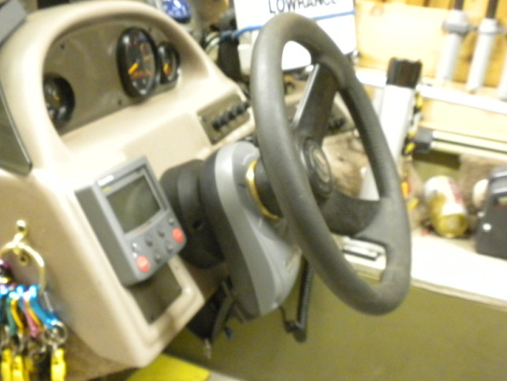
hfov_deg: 41.2
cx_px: 227
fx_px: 674
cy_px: 210
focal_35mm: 46
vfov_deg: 31.5
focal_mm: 6.6
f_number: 3.5
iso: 800
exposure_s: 1/7
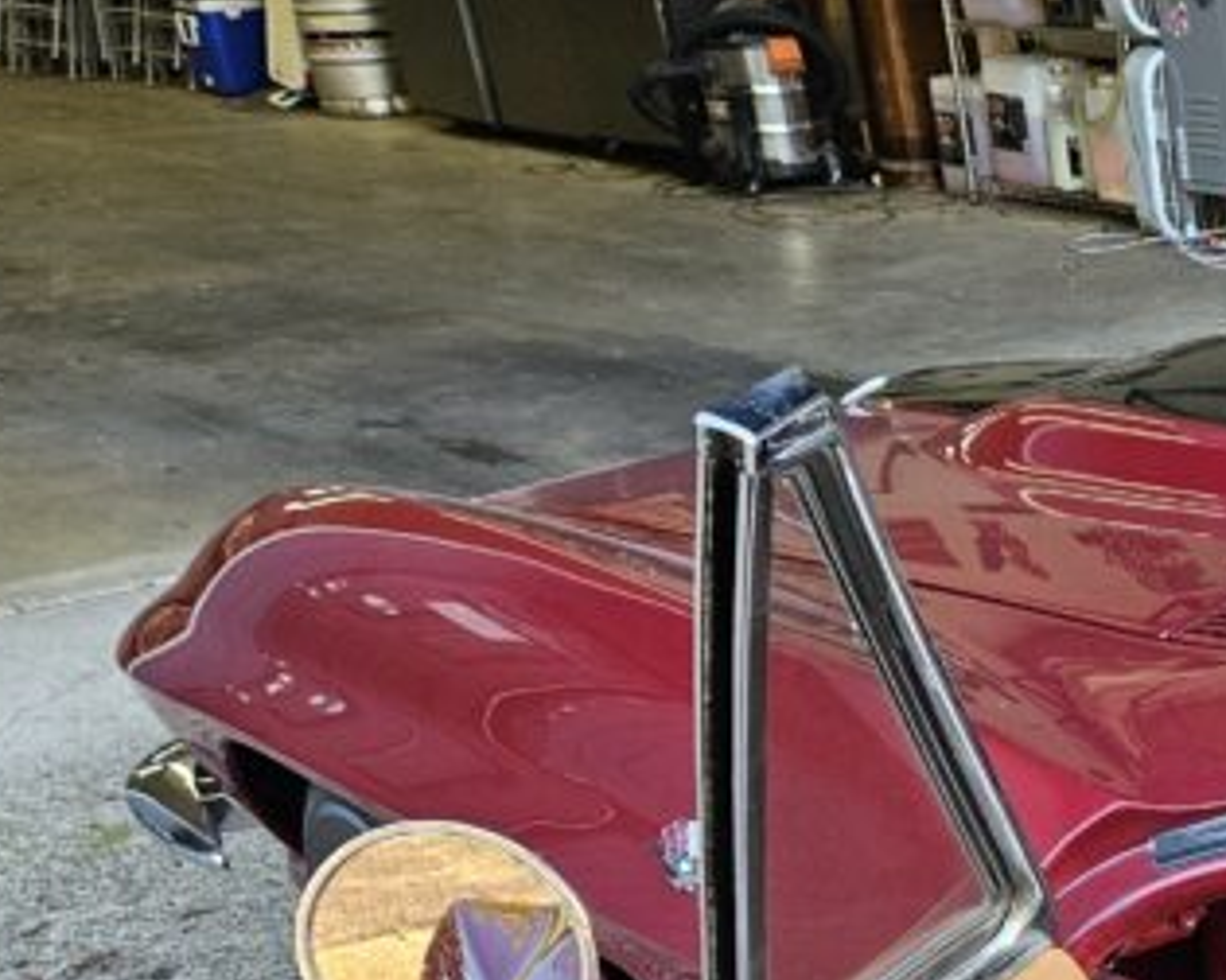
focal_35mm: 73
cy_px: 1241
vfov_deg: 19.5
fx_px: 2649
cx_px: 1748
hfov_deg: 22.3
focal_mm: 5.4
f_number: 1.8
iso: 100
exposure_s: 1/120
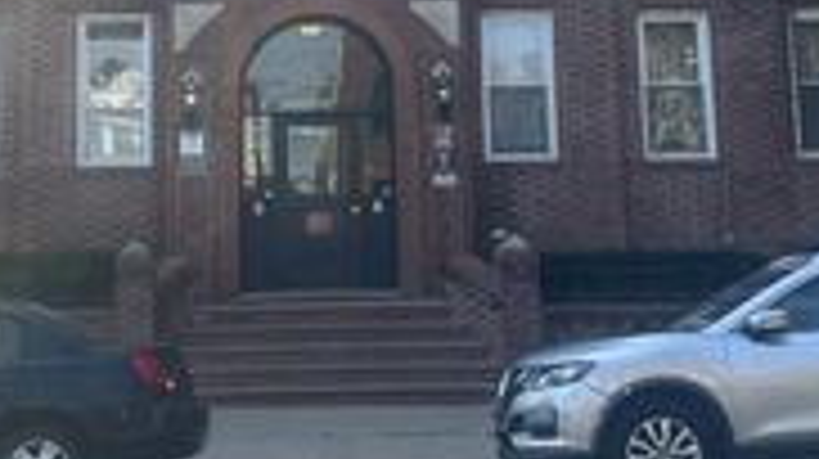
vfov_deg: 15.0
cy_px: -56
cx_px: 310
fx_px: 1692
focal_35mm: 78
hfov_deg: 27.1
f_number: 1.6
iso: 50
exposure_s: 1/1220
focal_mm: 5.96
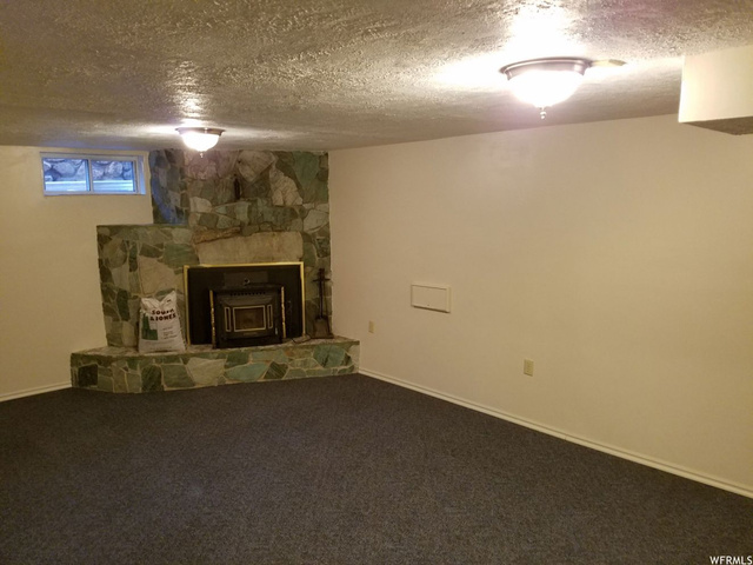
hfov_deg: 67.3
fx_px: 566
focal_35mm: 26
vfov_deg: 53.1
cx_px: 376
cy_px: 282
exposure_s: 1/17
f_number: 1.7
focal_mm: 4.2
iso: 200
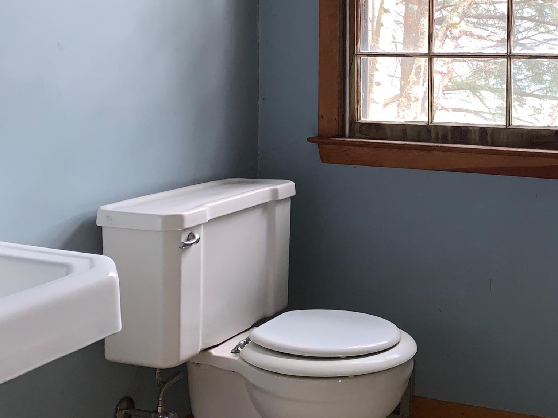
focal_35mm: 51
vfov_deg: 28.0
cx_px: 471
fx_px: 822
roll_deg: -1.7
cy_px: 90
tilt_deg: -3.2
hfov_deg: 35.8
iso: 32
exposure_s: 1/17
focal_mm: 4.25
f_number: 1.8
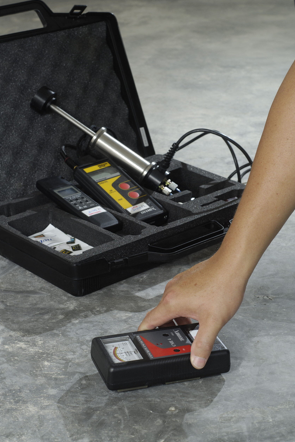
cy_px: 221
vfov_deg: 26.7
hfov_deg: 17.9
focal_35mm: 76
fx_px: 934
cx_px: 147
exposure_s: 1/13
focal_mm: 50
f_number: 7.1
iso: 100
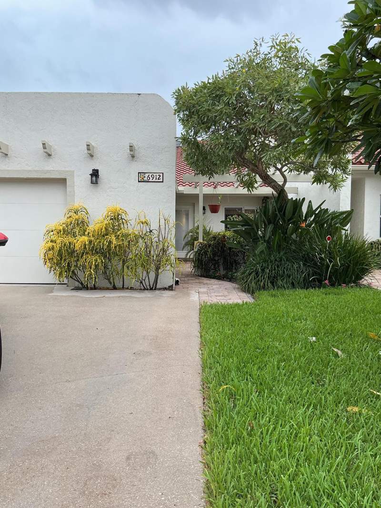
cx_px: 190
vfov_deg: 61.6
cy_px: 254
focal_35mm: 29
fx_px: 425
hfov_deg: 48.2
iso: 20
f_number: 1.8
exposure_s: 1/169
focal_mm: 3
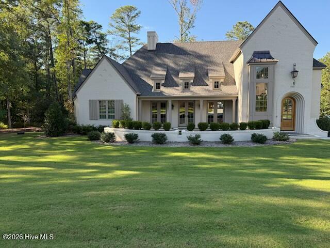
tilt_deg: -5.2
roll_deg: +0.0
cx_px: 165
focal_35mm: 24
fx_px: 229
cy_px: 124
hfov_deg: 71.6
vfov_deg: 56.8
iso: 100
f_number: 1.78
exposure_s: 1/831
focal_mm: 6.76
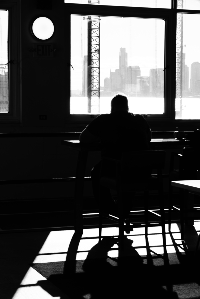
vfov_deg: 23.9
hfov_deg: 16.1
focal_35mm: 85
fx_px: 708
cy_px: 150
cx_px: 100
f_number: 13
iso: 250
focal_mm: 85
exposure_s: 1/100
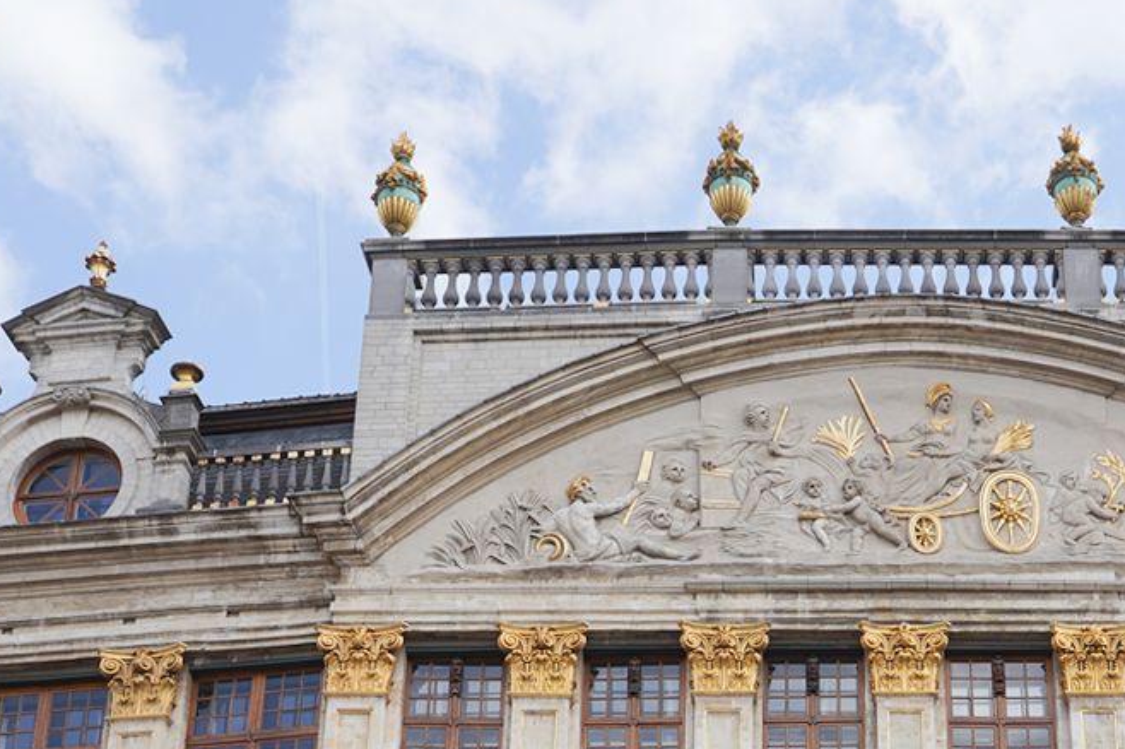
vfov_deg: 17.2
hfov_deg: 27.3
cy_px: 1045
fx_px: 2280
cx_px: 869
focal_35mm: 73
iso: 100
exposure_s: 1/100
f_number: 11
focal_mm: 24
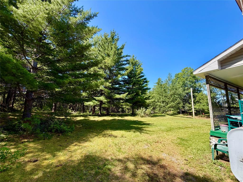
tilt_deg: +12.3
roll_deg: -2.7
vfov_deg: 85.7
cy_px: 91
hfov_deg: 102.1
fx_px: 98
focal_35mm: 14
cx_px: 122
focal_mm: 2.22
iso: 40
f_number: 2.2
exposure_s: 1/535
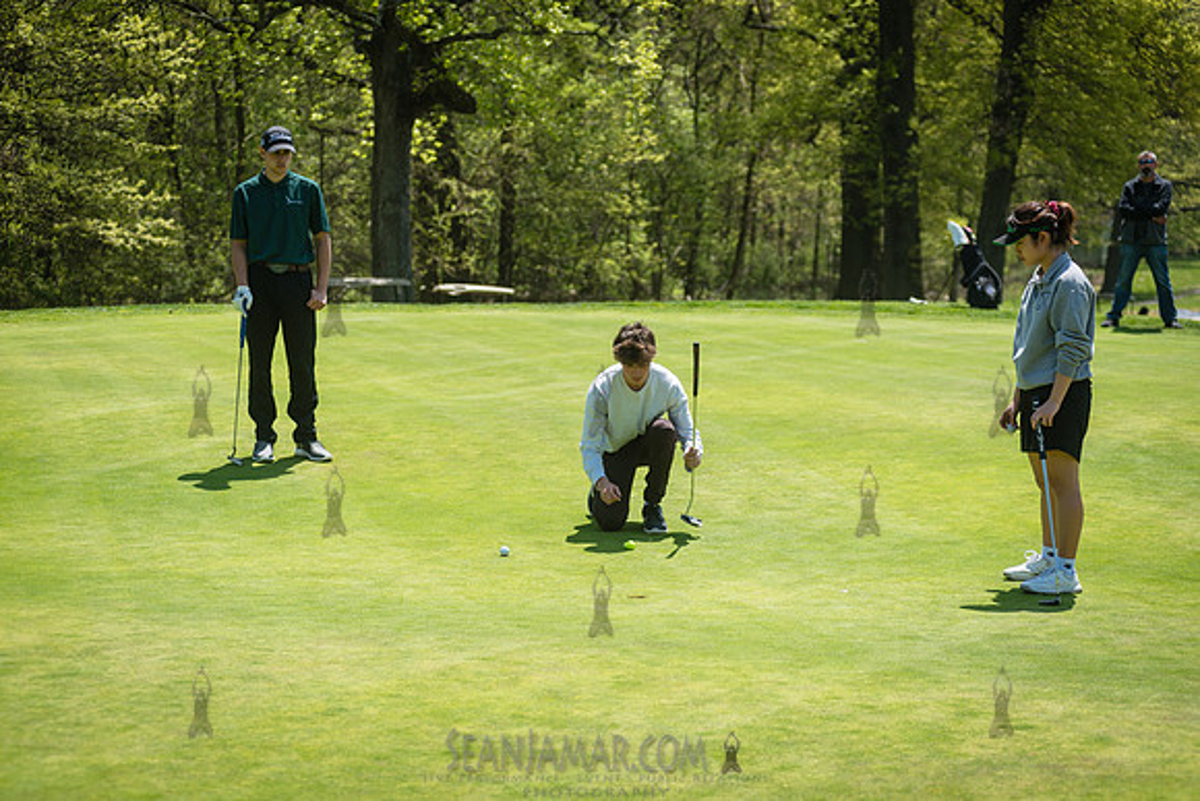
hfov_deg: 25.4
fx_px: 2667
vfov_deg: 17.1
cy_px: 400
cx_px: 600
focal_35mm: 80
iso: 100
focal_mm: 80
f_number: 3.5
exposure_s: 1/800
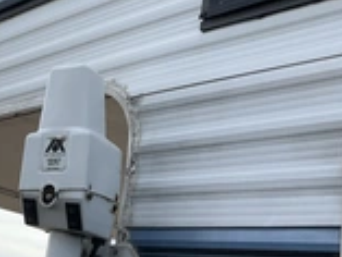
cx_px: 89
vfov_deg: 19.9
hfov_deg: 26.0
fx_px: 732
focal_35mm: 74
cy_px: 122
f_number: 1.8
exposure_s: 1/1675
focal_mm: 3
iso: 25
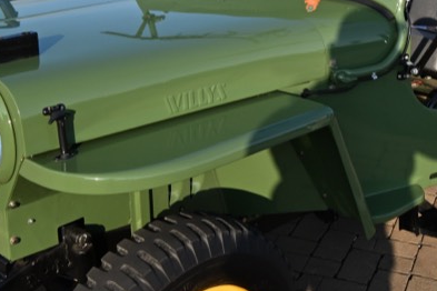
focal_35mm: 61
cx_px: 251
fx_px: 740
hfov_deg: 32.8
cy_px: 59
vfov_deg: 22.0
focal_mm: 15
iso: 200
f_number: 7.1
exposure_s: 1/320
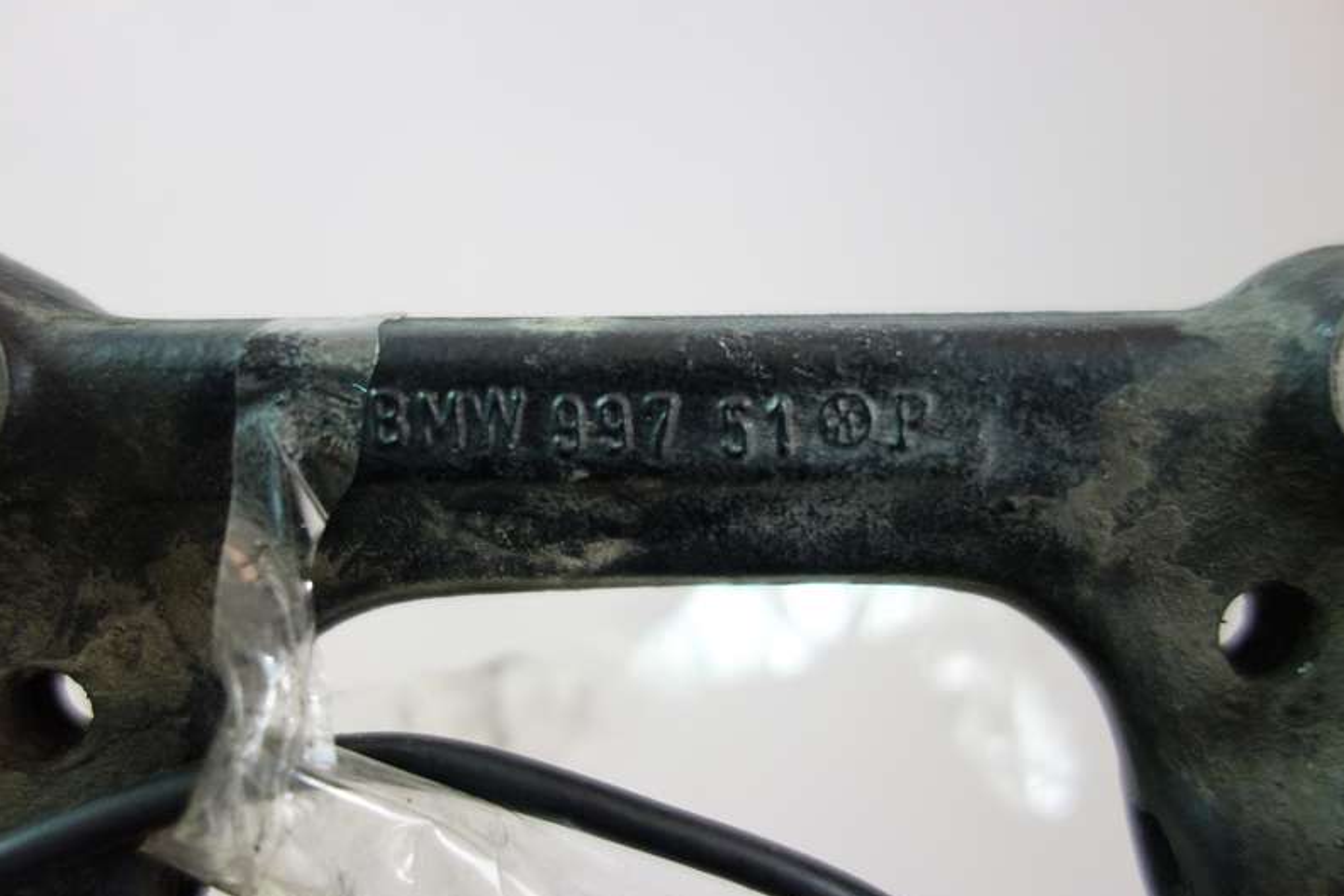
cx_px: 655
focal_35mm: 29
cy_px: 449
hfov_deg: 63.6
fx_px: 1083
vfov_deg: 45.0
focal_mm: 10.4
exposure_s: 1/25
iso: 800
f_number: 1.8
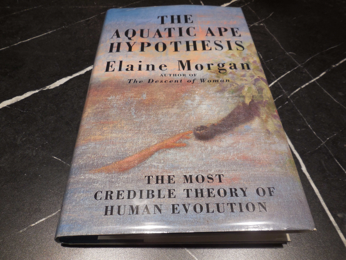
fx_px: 250
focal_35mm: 25
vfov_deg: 54.9
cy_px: 130
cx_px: 173
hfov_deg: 69.4
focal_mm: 4.5
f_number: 3.1
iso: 125
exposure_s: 1/50
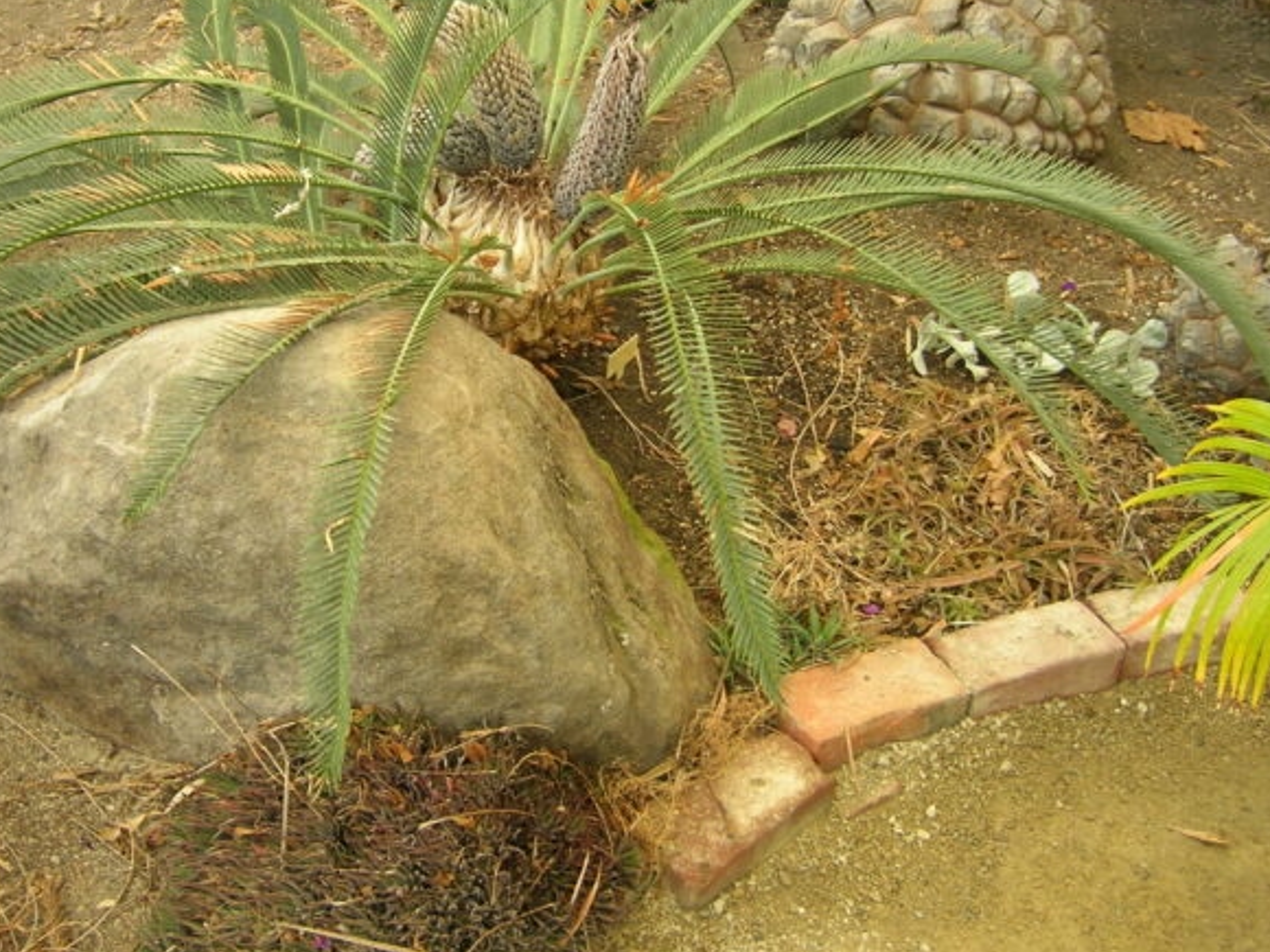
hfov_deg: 41.9
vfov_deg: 32.0
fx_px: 1651
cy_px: 359
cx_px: 517
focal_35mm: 45
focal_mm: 5.7
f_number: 2.9
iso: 50
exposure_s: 1/50.8
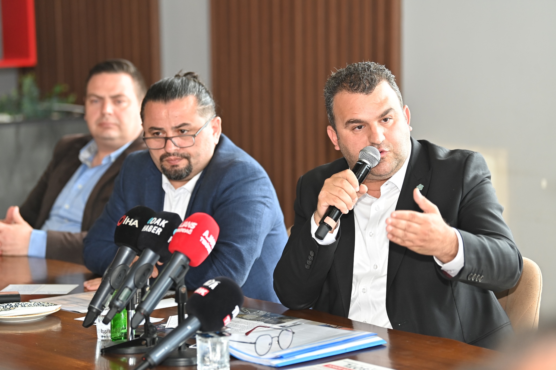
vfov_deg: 10.5
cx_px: 278
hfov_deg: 15.8
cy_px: 185
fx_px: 2007
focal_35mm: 130
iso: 1250
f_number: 3.2
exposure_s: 1/640
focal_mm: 130
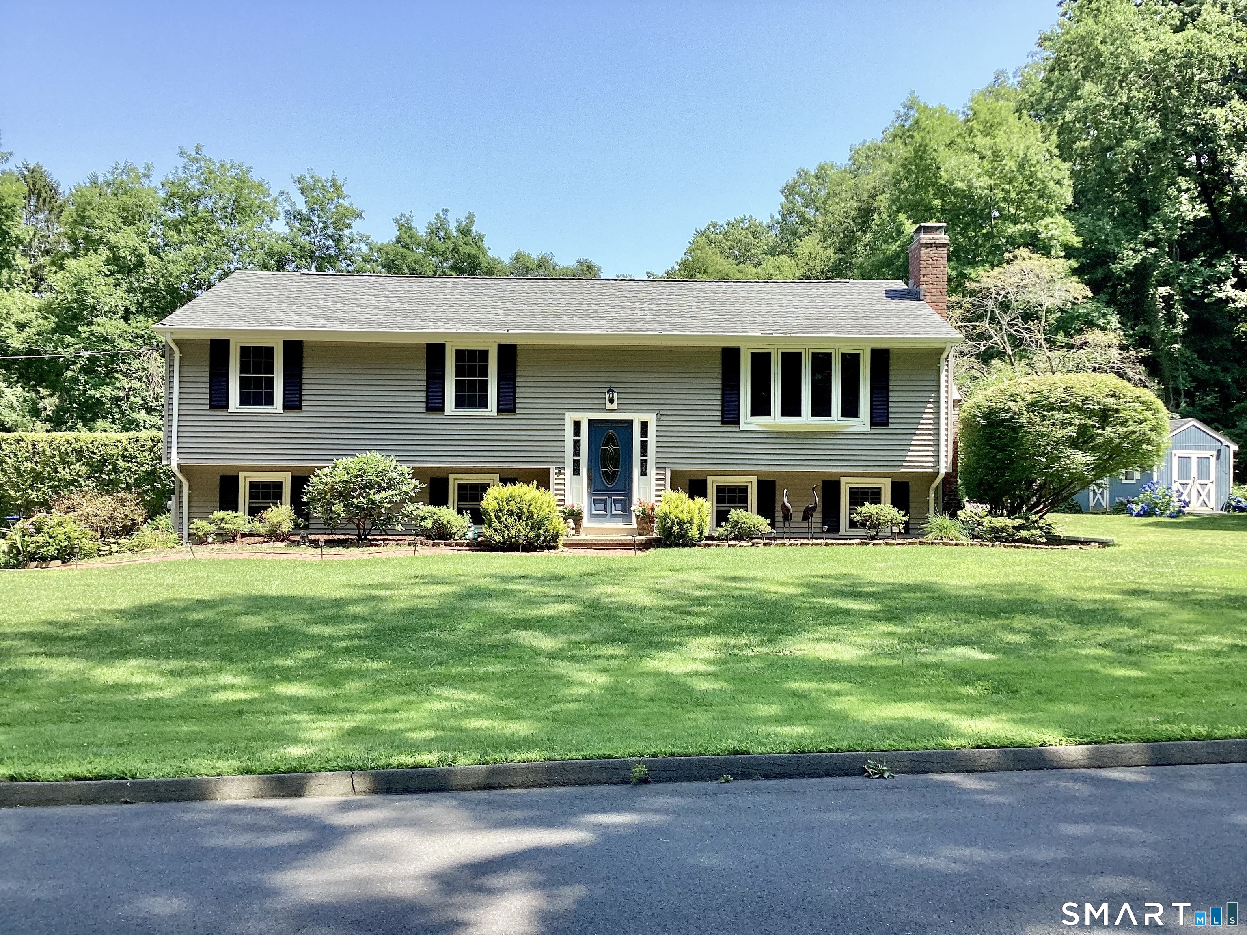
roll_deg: -0.6
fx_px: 1117
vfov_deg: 45.4
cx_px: 624
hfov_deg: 58.4
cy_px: 468
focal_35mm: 31
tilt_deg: +0.1
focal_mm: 3.3
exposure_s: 1/522
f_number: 2.4
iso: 25
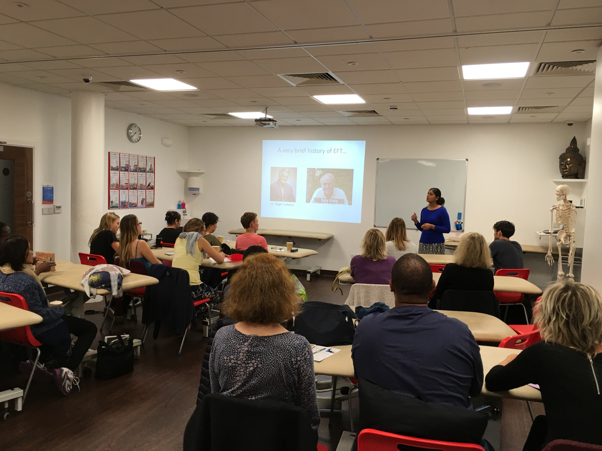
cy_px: 226
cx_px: 301
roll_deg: -2.4
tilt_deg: -2.8
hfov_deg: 61.7
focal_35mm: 29
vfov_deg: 48.2
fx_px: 504
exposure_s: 1/33
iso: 50
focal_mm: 4.15
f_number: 2.2
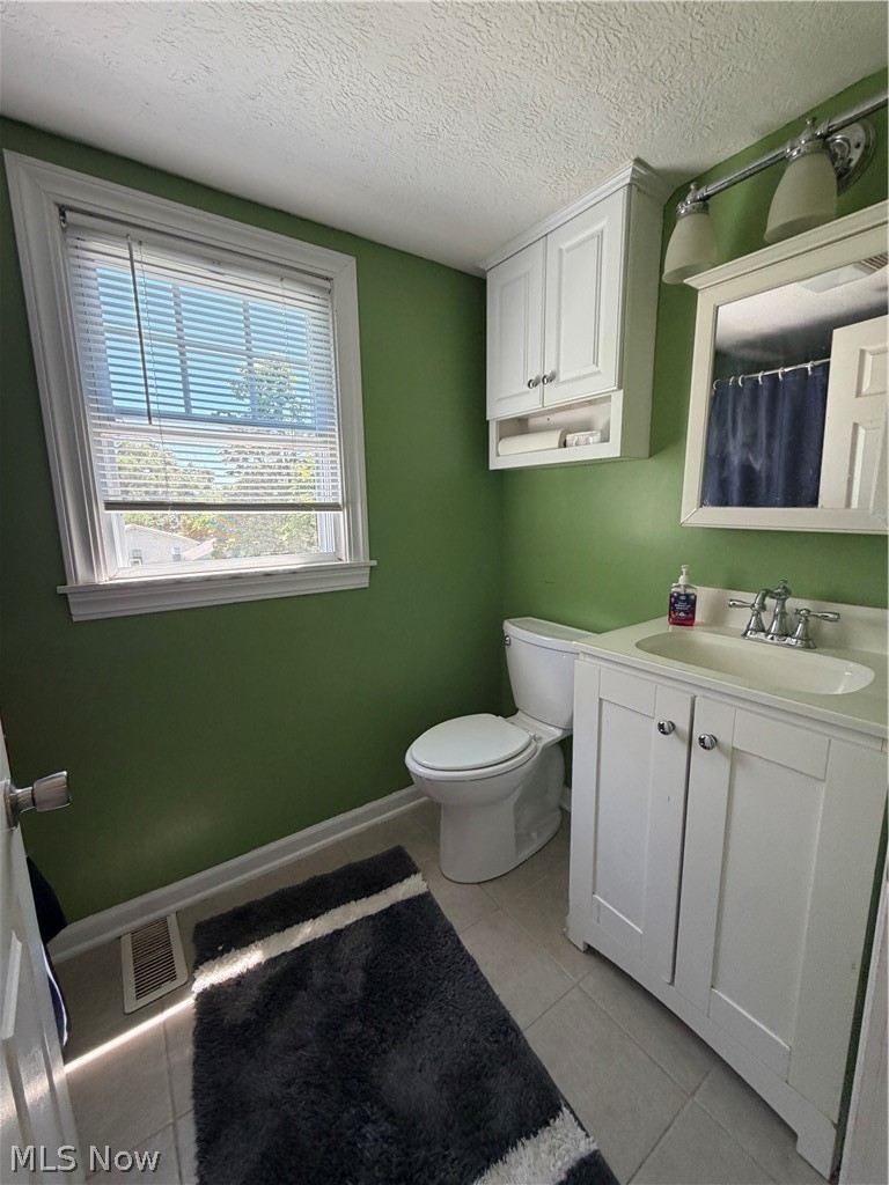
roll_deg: -0.3
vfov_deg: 102.1
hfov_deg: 85.7
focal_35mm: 14
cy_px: 592
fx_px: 479
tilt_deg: -10.3
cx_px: 444
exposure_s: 1/121
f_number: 2.2
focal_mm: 2.22
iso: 200
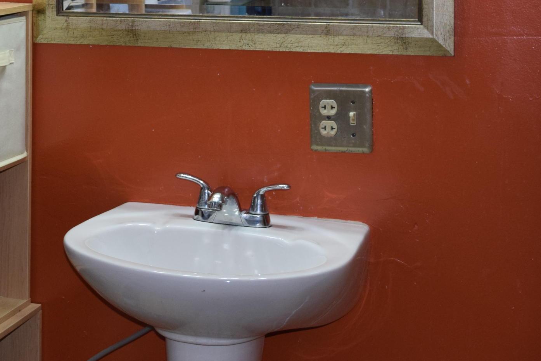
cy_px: -16
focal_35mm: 87
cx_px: 173
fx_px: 1308
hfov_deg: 23.2
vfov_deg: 15.4
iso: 720
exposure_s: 1/125
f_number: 5.6
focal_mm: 27
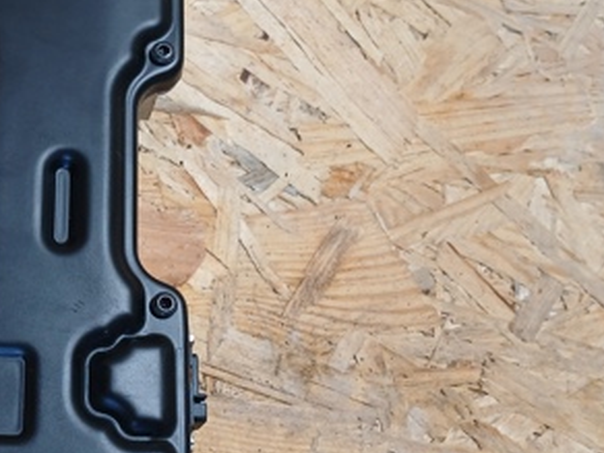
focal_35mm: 57
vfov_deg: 25.6
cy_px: 247
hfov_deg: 32.0
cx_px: 52
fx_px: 995
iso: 125
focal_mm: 3.98
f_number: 1.8
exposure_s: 1/50
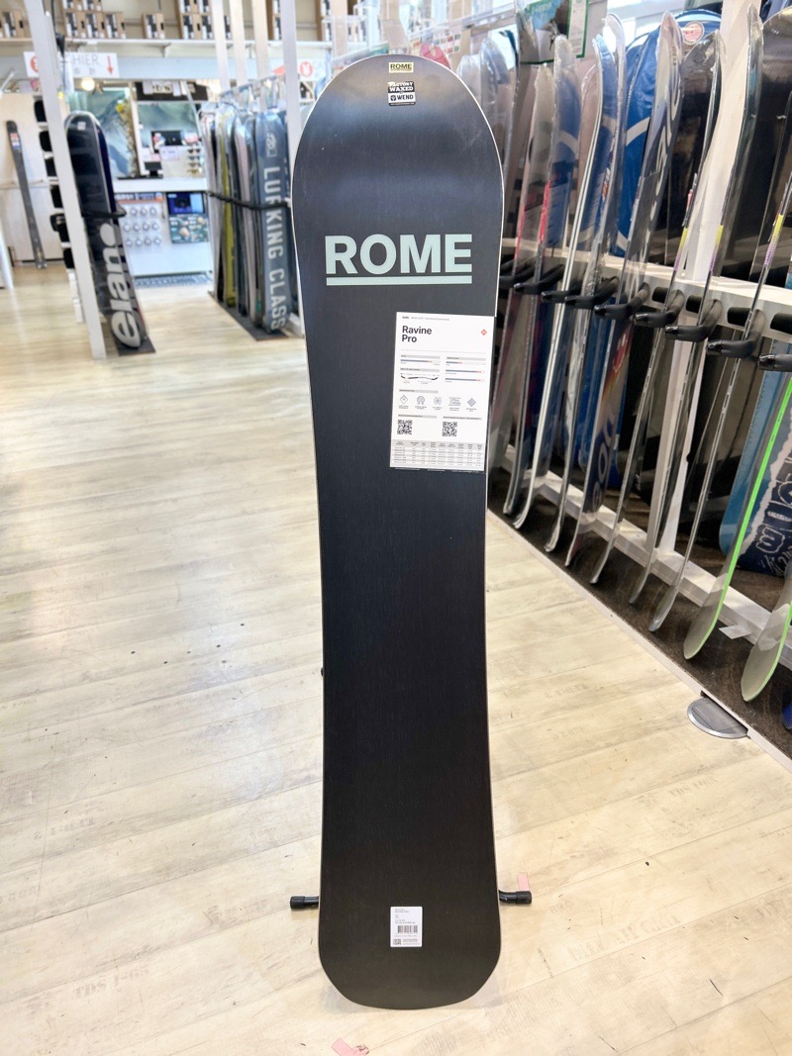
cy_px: 528
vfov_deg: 67.3
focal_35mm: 26
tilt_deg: -25.9
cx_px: 396
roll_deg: +0.8
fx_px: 793
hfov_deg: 53.1
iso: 64
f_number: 1.5
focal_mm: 5.7
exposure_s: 1/50
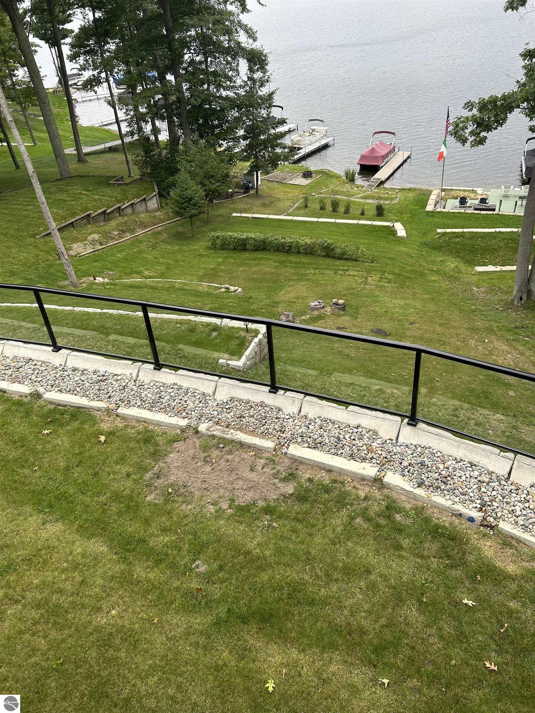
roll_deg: +6.4
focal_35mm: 26
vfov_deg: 67.3
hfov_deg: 53.1
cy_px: 356
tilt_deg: -37.1
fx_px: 536
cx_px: 268
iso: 50
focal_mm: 5.7
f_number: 1.5
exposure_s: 1/443
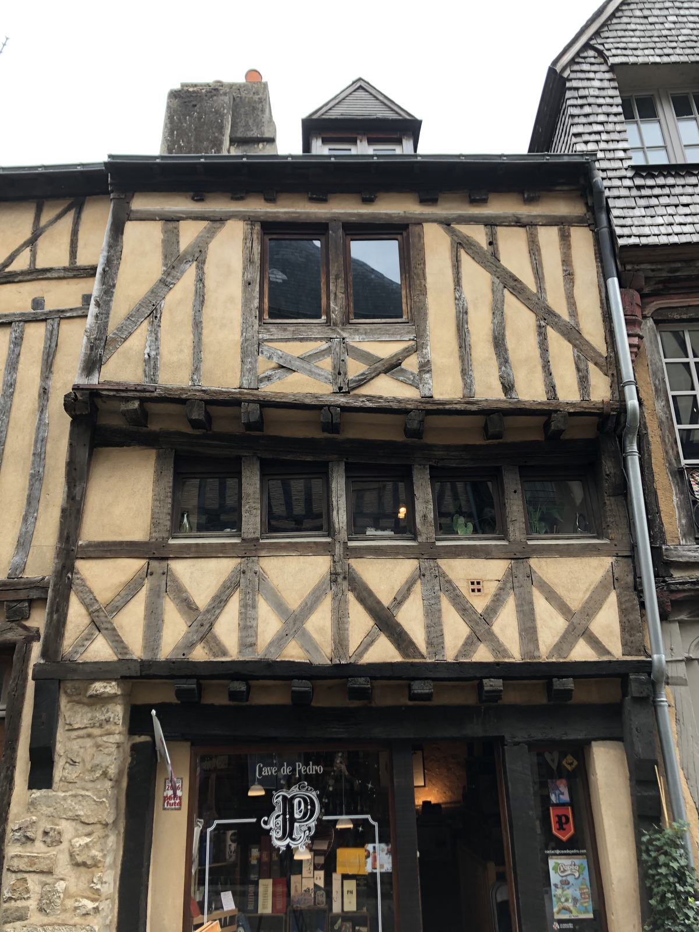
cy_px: 466
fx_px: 754
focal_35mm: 28
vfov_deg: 63.4
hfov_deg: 49.7
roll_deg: +2.7
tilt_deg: +22.0
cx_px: 350
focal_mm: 4
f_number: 1.8
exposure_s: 1/123
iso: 20
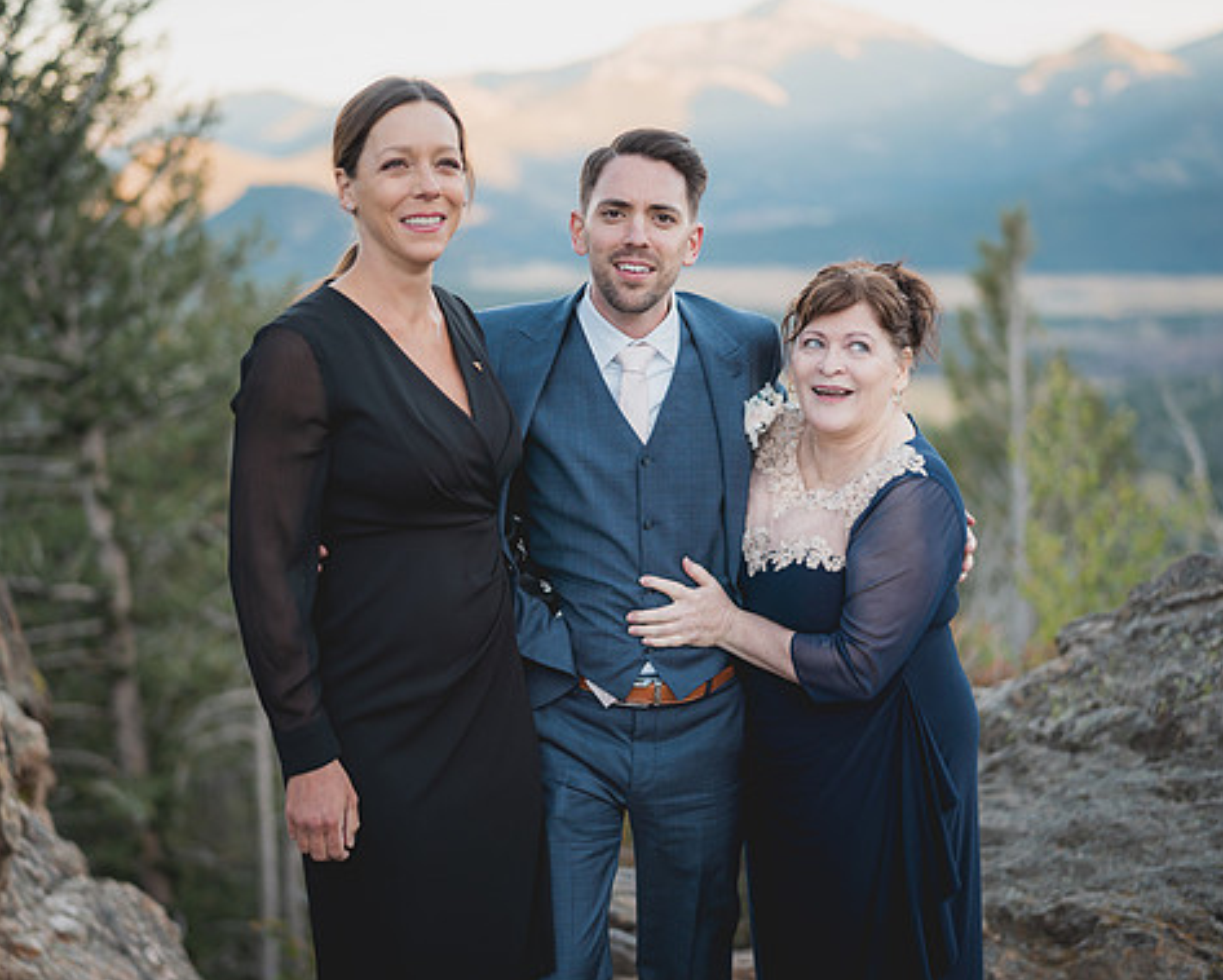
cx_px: 659
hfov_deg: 31.9
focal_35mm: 59
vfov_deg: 25.8
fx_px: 2137
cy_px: 493
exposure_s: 1/500
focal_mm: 50
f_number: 1.4
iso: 125
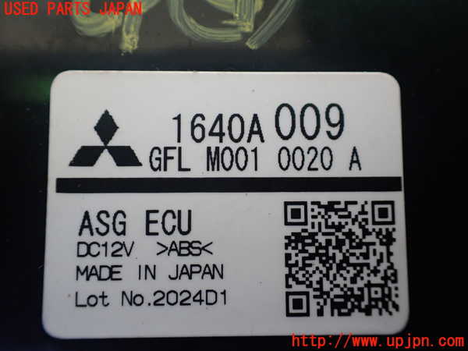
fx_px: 406
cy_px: 176
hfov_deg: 60.0
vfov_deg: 46.8
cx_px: 234
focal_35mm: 30
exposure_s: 1/125
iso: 400
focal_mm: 5.4
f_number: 2.3
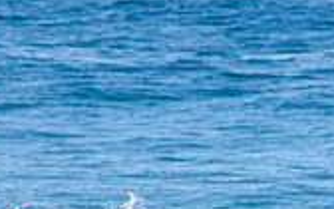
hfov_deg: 1.0
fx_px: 19598
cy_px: 355
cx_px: -1
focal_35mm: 2153
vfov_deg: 0.6
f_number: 5.6
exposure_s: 1/8000
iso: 560
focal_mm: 500
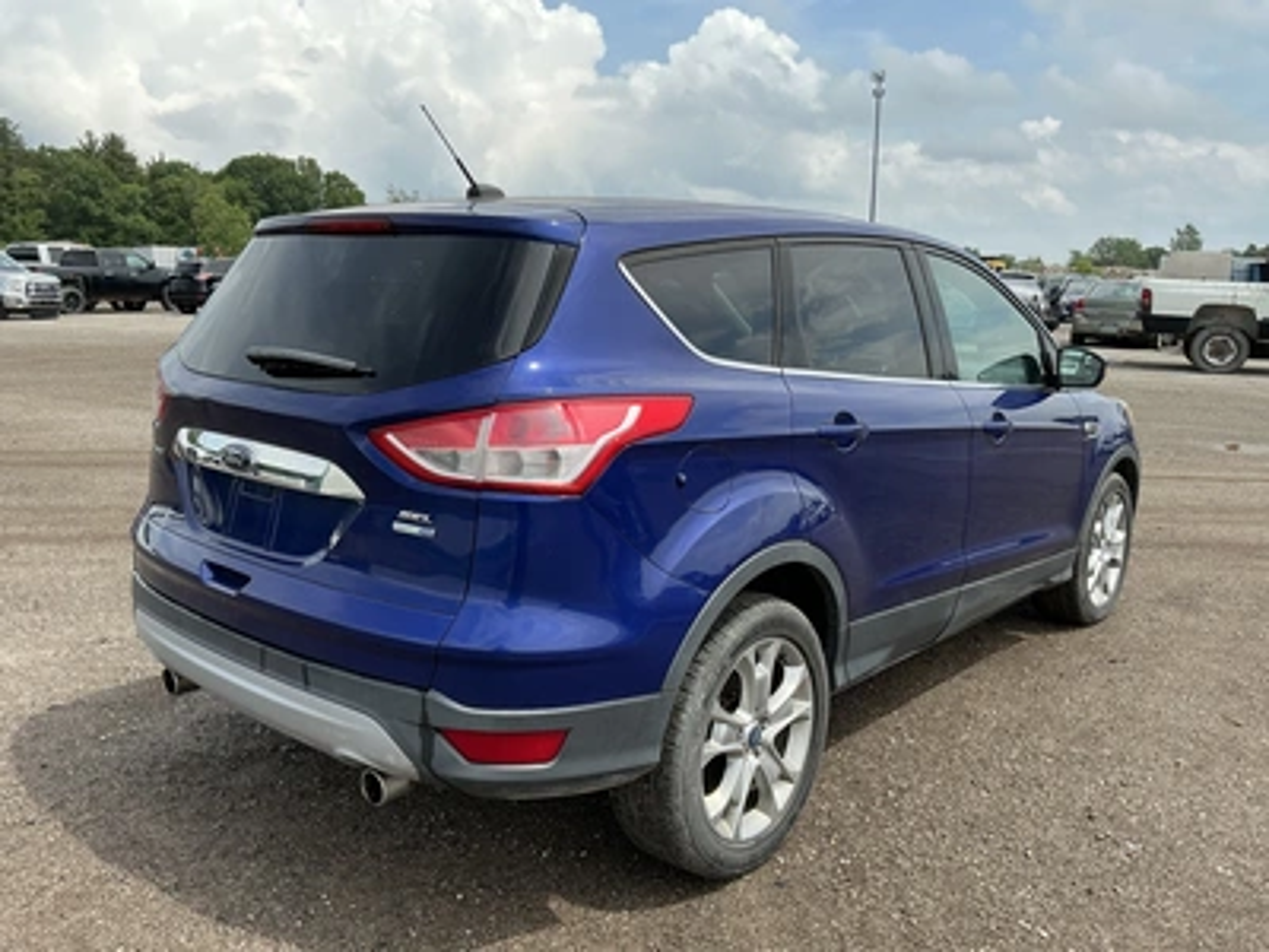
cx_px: 634
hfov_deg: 63.4
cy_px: 476
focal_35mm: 28
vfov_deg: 49.7
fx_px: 1026
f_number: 1.8
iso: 25
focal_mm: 3
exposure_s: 1/1377
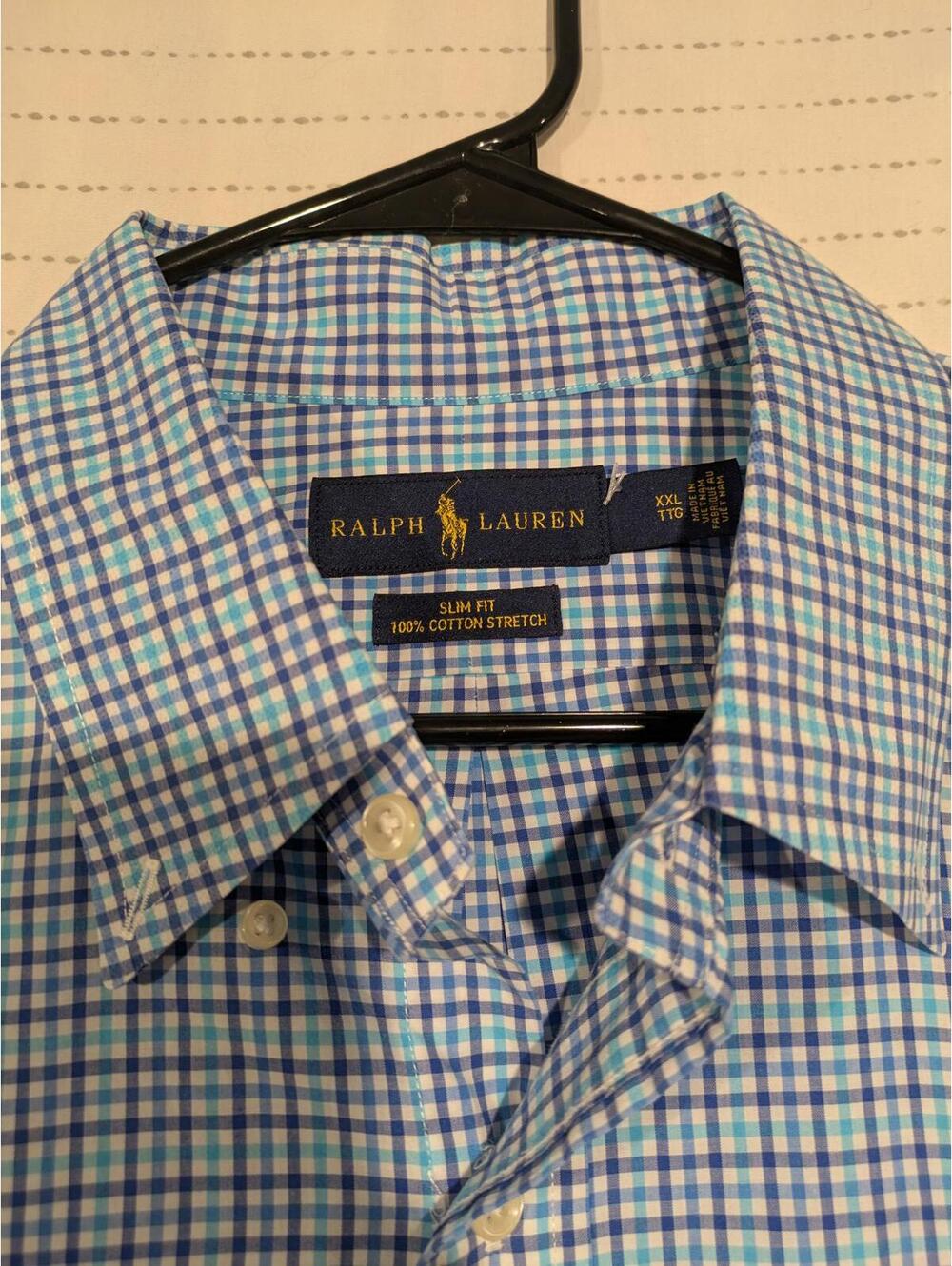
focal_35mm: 25
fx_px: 915
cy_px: 633
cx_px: 476
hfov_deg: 55.0
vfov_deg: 69.3
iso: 338
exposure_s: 1/60
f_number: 1.89
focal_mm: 5.43
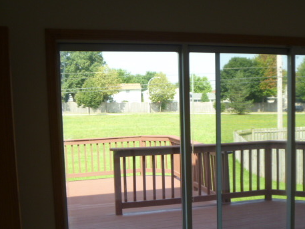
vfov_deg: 29.6
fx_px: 432
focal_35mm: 49
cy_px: 140
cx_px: 210
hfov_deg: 38.3
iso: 80
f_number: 3.5
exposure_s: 1/160
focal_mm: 6.3
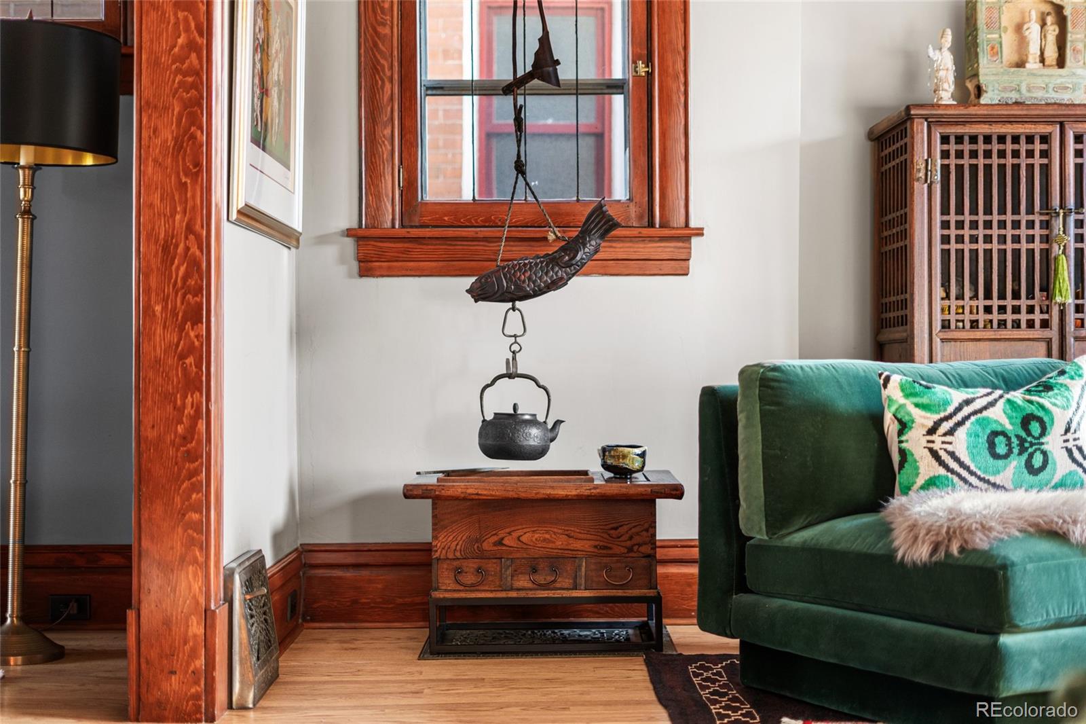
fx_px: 1508
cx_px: 543
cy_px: 362
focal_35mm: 50
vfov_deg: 27.0
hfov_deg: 39.6
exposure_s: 1/20
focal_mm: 50
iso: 640
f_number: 1.8
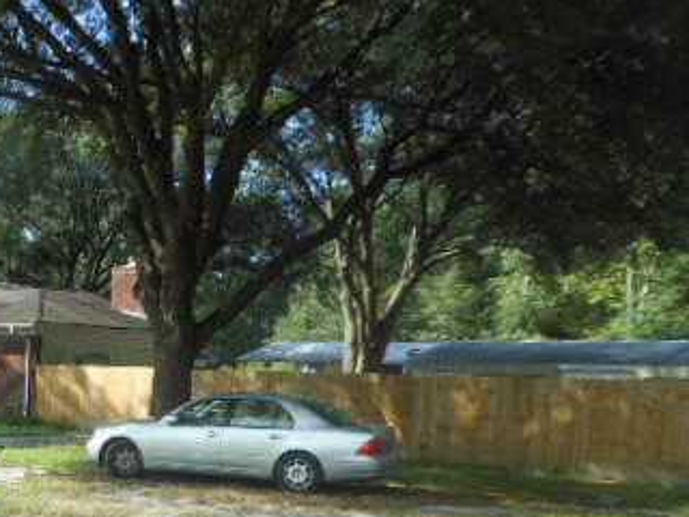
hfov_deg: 34.8
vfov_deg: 28.2
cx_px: 6
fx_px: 995
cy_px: 446
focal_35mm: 50
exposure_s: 1/320
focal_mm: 4.5
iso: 80
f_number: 3.2
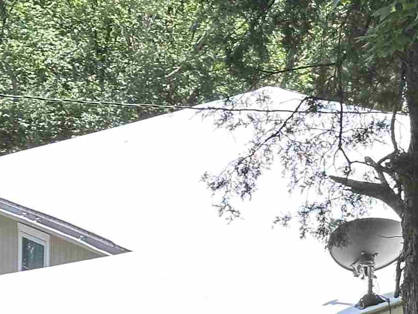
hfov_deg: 11.2
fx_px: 2065
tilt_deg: -6.8
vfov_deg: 8.7
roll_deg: -3.2
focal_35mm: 171
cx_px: 554
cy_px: 221
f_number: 1.78
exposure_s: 1/767
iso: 64
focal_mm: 6.86
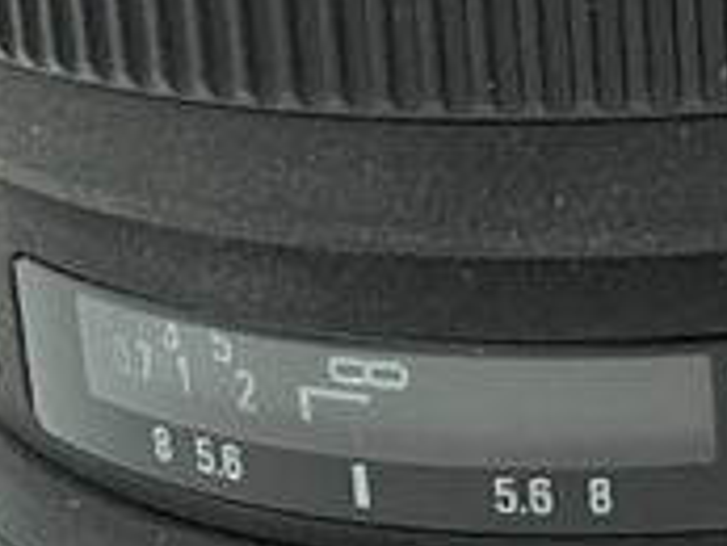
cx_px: 651
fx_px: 1492
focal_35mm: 71
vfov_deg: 20.5
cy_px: 90
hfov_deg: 26.5
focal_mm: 1.83
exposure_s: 1/100
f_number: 2
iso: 164
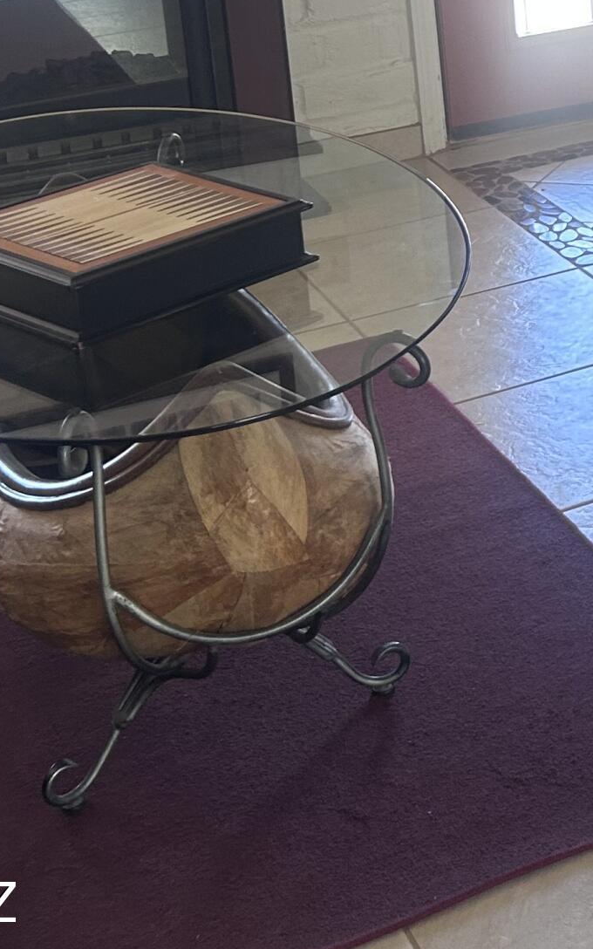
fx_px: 1965
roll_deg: +2.2
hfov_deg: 15.6
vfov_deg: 25.8
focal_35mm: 76
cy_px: 11
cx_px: 924
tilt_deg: -13.9
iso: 100
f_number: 1.5
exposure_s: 1/60
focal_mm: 5.7
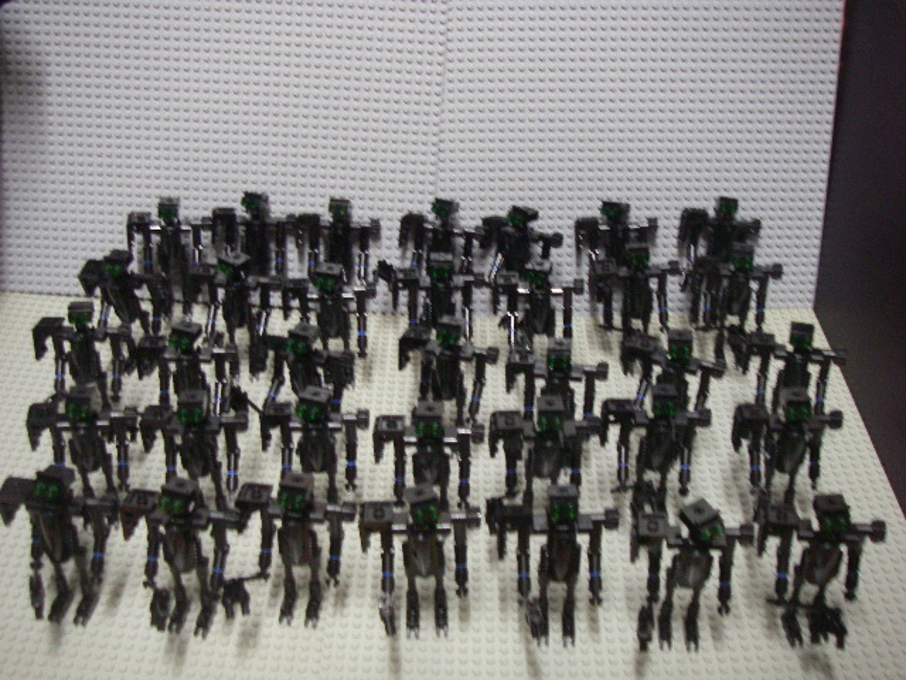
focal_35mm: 38
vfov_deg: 37.7
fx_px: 995
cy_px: 340
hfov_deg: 49.0
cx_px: 453
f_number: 3.3
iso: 320
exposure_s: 1/4
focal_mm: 6.3
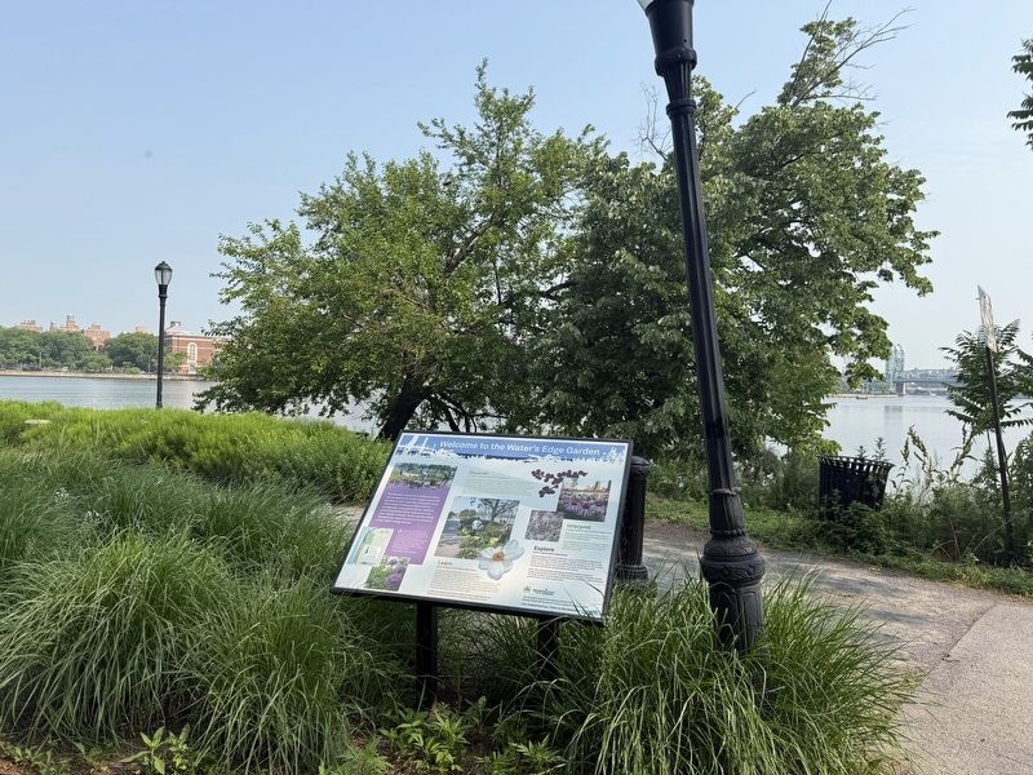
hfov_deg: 71.6
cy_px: 388
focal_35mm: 24
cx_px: 516
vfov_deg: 56.8
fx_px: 716
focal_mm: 6.76
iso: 80
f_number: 1.78
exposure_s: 1/2801
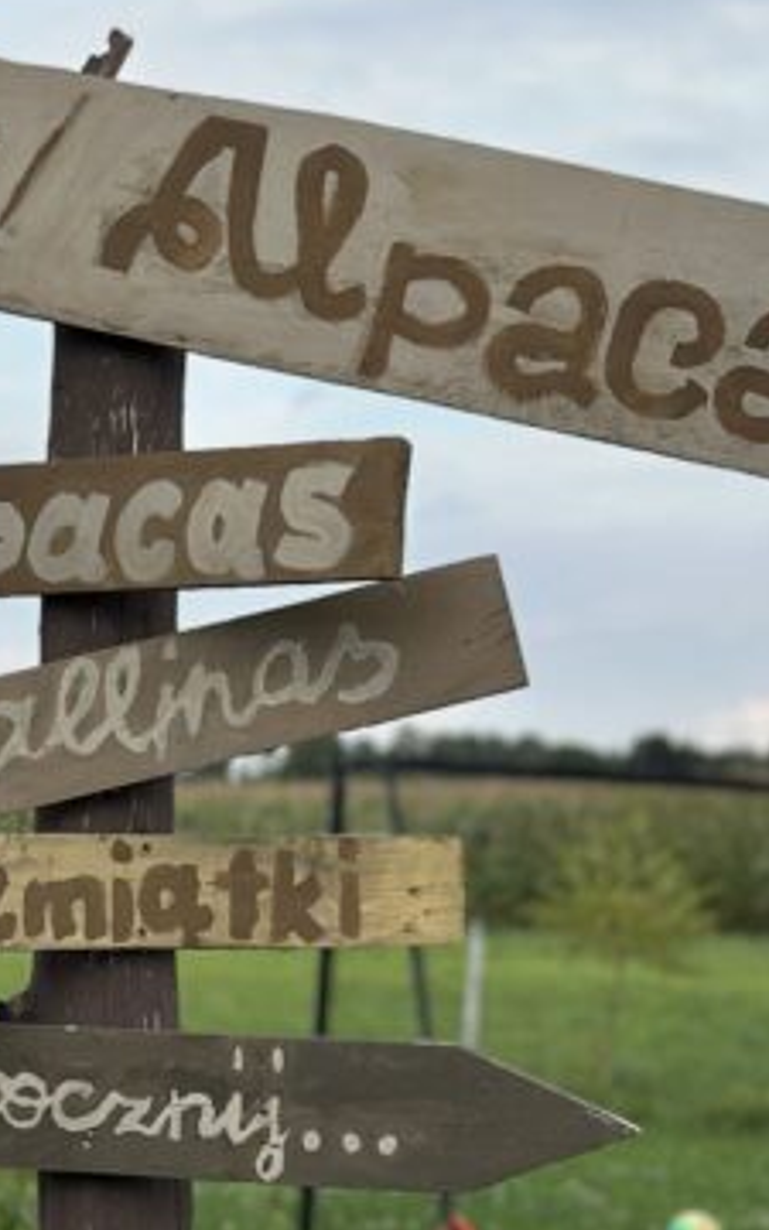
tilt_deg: +10.3
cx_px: 106
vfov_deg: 18.2
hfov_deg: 11.5
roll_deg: -0.5
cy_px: 171
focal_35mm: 113
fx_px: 3789
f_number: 1.78
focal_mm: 6.86
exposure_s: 1/3367
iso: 100
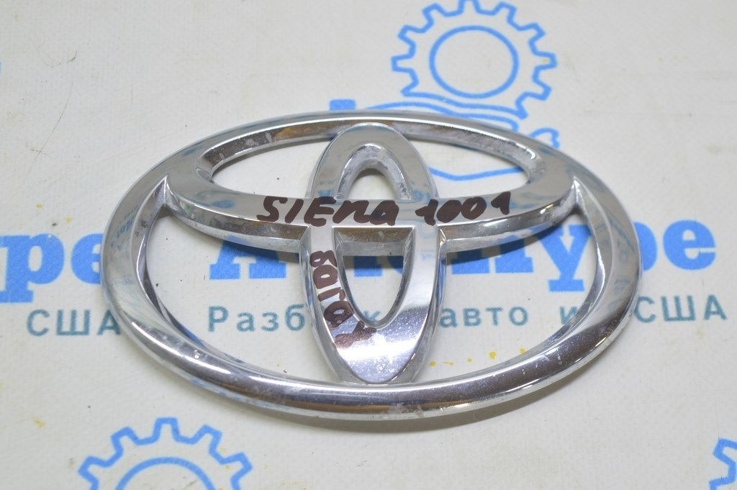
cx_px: 368
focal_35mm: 82
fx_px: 1688
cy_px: 245
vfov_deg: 16.5
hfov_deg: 24.6
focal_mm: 55
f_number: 5.6
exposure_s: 1/20
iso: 400
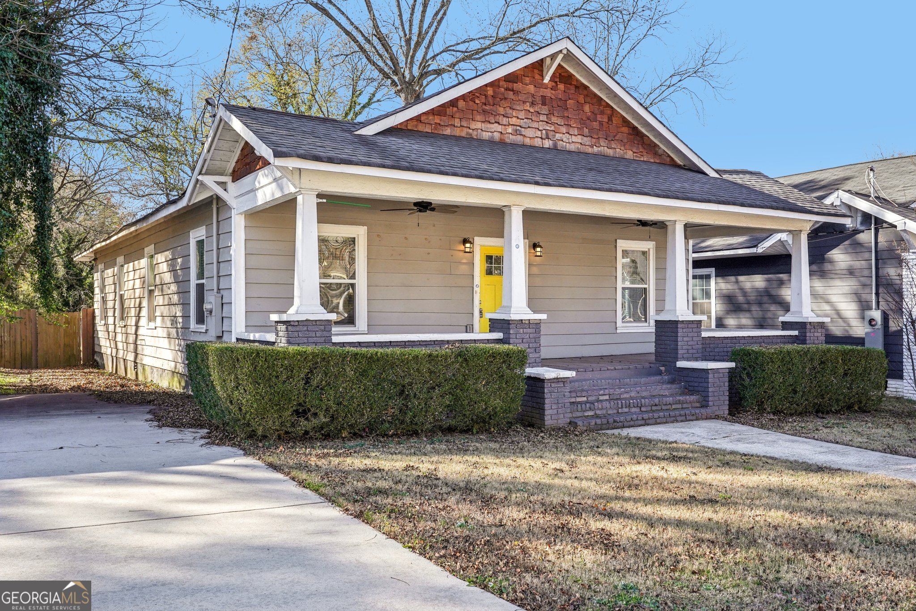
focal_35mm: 31
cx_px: 458
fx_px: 789
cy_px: 306
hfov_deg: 60.3
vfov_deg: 42.3
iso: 800
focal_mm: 31
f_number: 8
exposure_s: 1/640
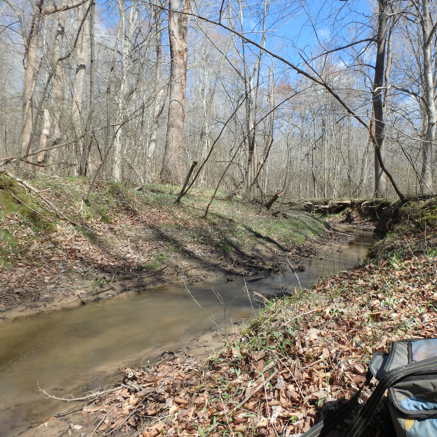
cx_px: 288
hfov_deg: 61.5
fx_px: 357
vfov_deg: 62.9
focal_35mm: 25
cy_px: 220
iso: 125
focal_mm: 3.7
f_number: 3.5
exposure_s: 1/640
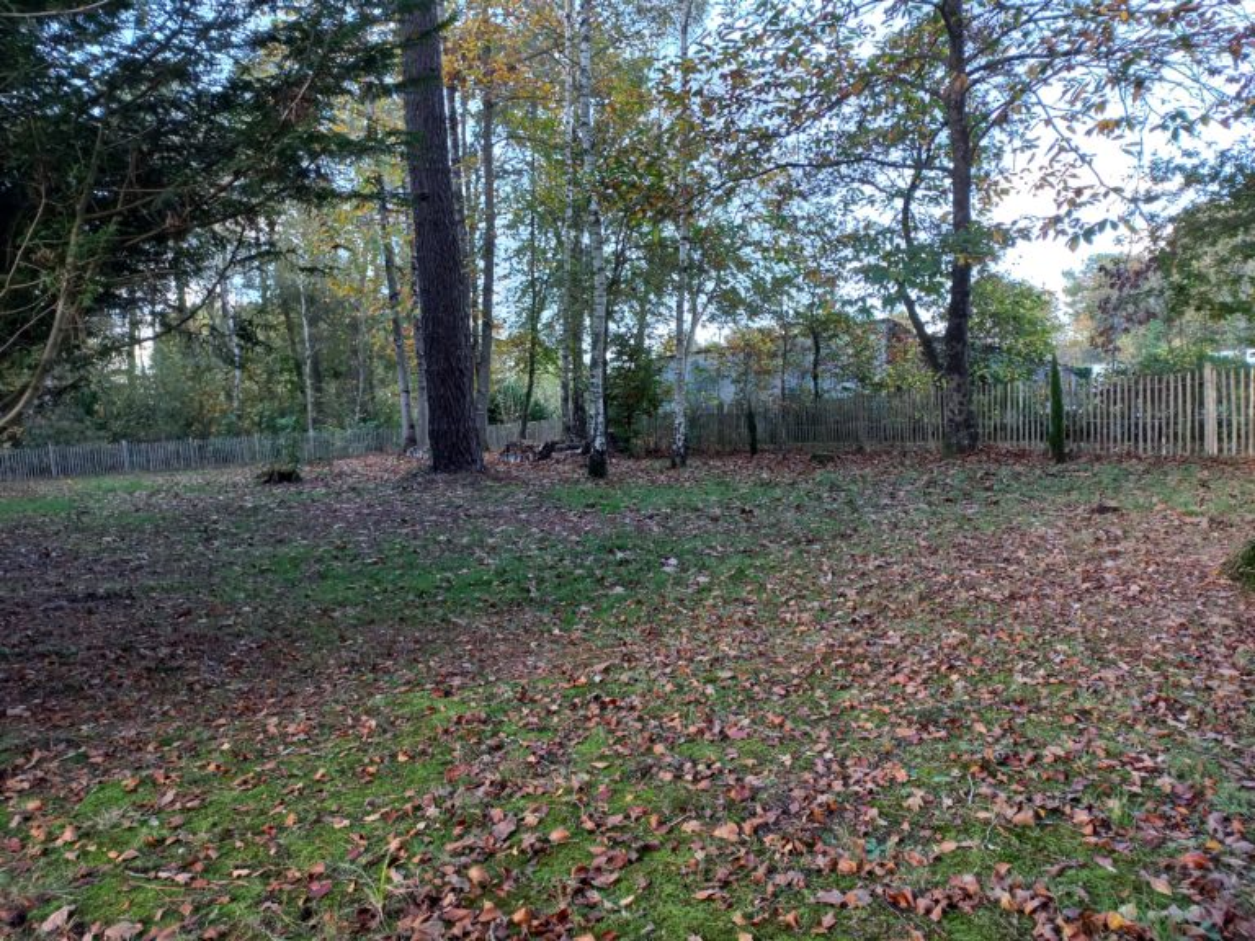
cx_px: 628
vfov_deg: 54.9
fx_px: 906
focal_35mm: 25
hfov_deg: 69.4
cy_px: 470
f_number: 1.8
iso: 64
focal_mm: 4.6
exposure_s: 1/50
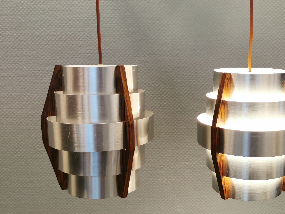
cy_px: 115
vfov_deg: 34.3
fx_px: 346
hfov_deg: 44.5
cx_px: 176
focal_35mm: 42
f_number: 1.6
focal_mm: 5.56
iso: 160
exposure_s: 1/60
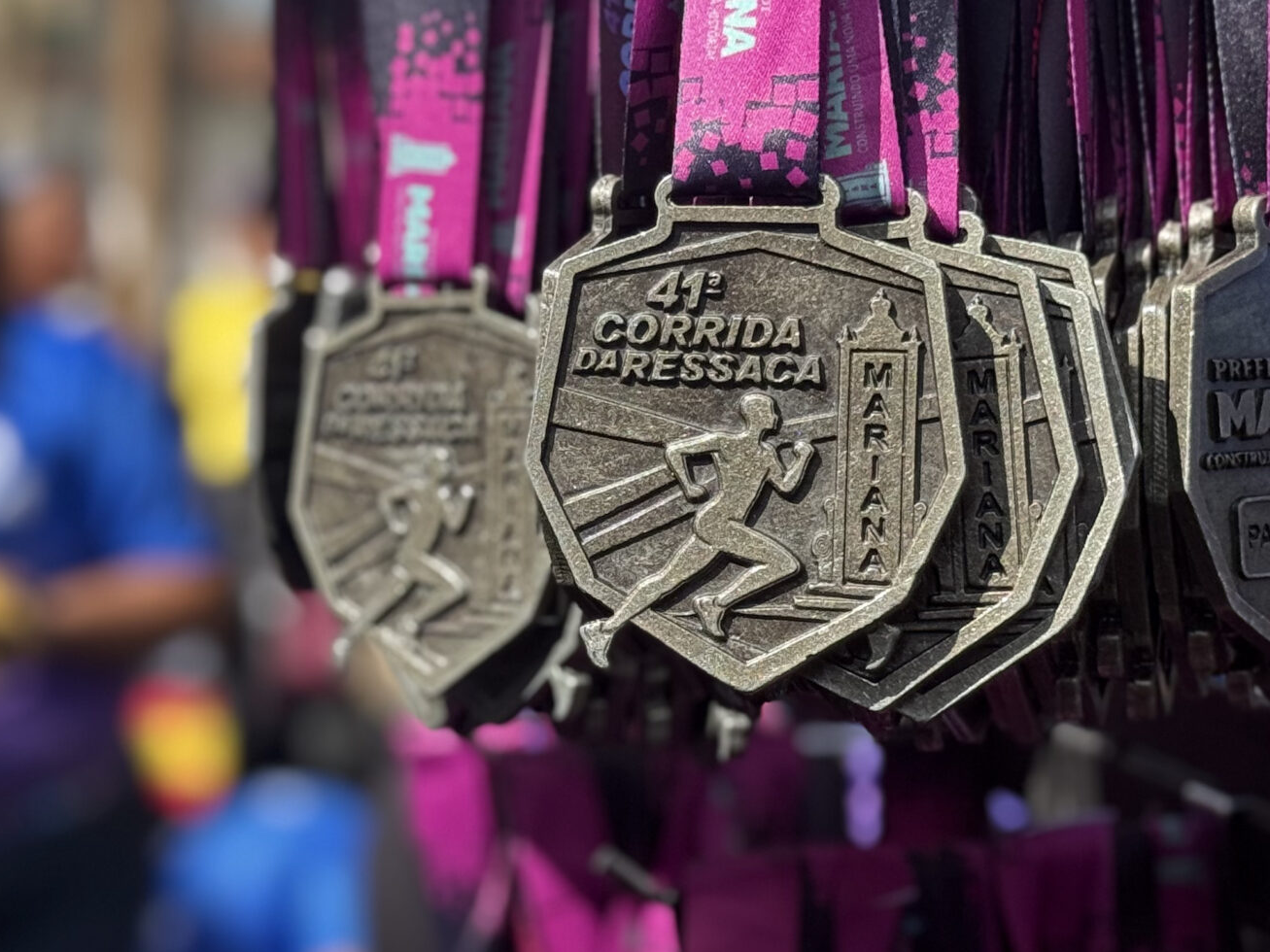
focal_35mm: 94
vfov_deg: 15.7
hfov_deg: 20.8
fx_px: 3448
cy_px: 591
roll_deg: +1.5
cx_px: 485
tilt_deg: -1.4
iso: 64
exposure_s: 1/2208
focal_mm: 6.76
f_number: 1.78
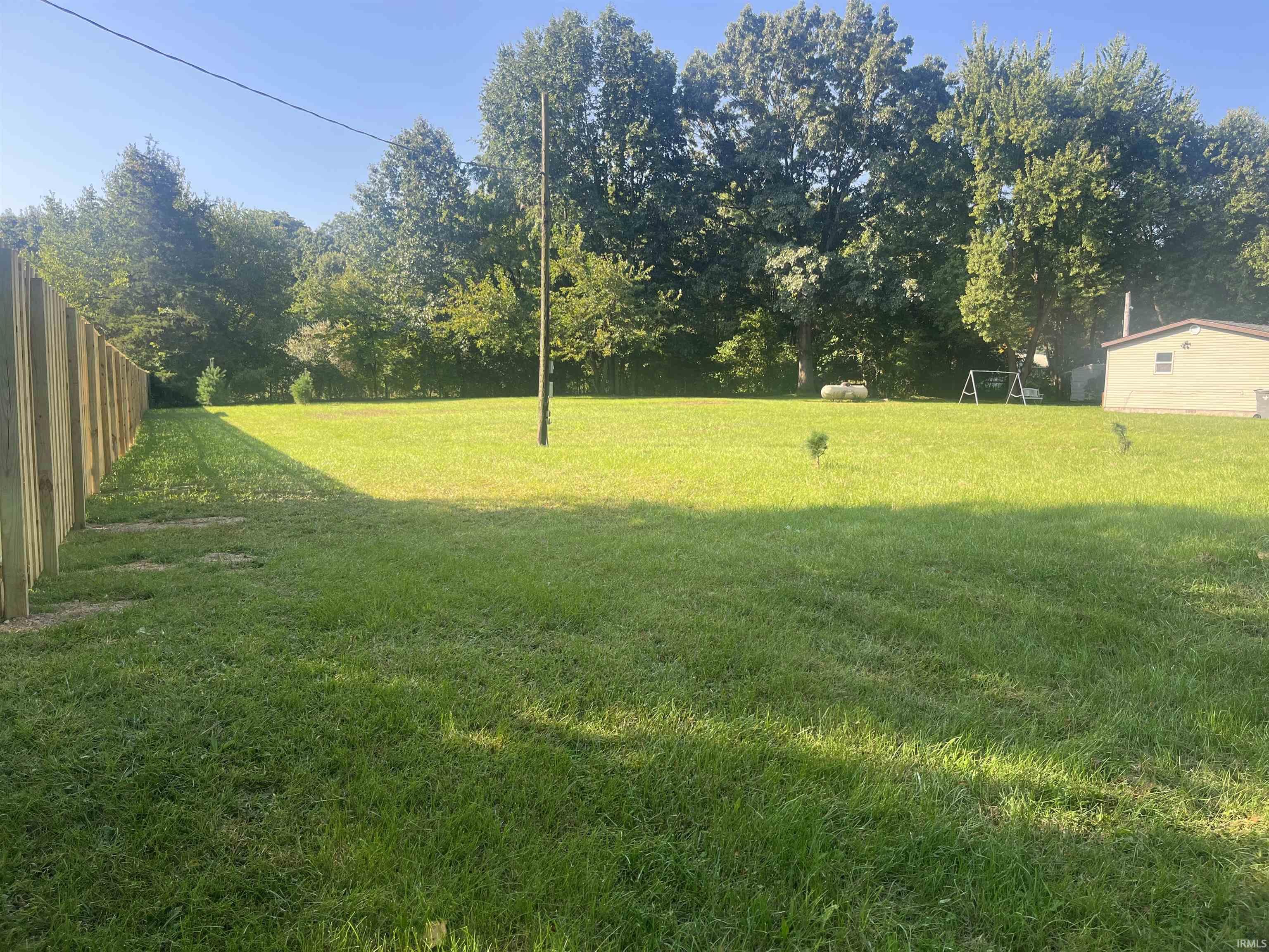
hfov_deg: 67.3
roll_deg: +0.9
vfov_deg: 53.1
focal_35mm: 26
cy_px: 476
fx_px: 953
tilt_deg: -5.9
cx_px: 634
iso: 50
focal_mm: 5.1
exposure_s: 1/684
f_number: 1.6
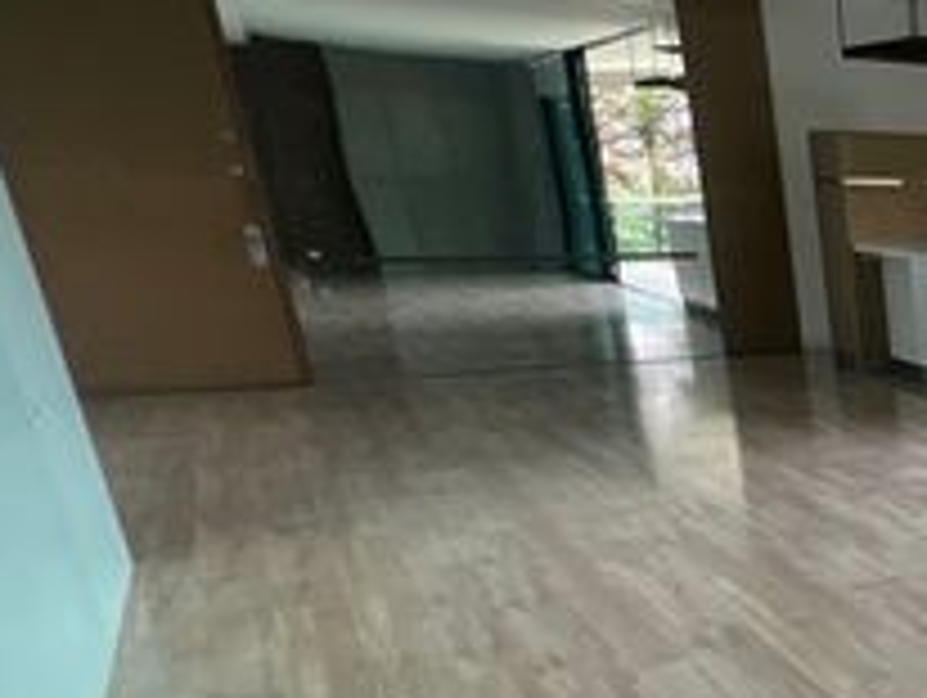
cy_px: 621
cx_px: 1348
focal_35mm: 42
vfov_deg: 32.8
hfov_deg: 29.6
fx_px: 1126
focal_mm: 1.57
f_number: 1.8
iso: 32
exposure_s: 1/133
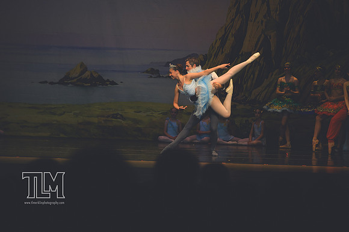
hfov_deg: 11.8
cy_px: 116
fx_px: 1686
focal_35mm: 174
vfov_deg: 7.9
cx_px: 174
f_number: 2.8
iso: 500
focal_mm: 116
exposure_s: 1/500
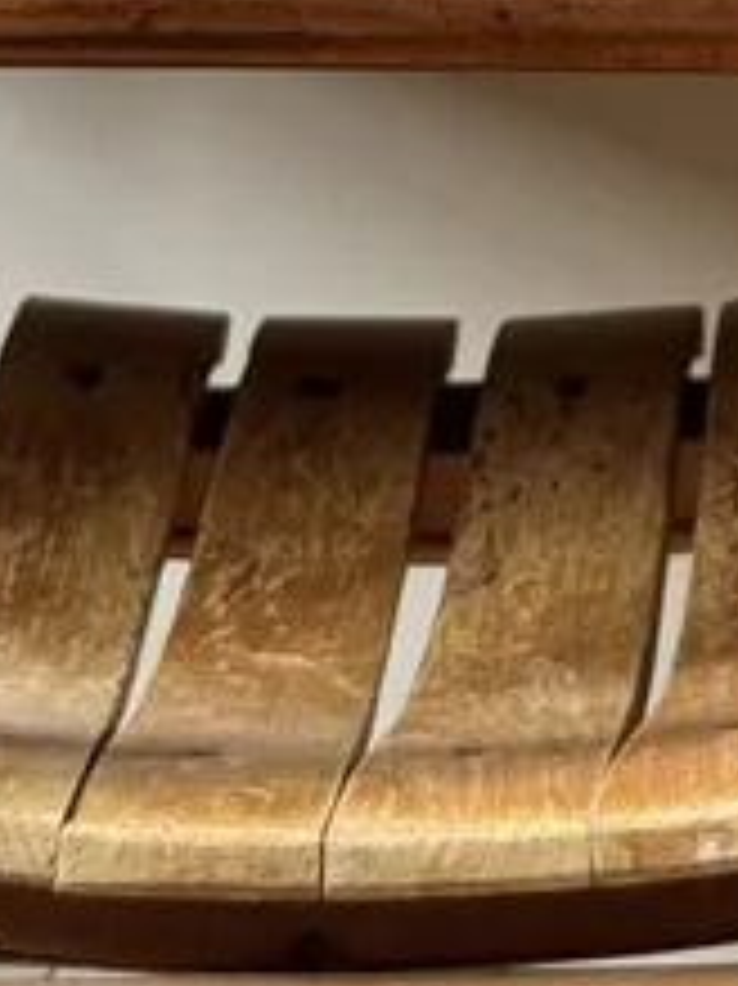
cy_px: -959
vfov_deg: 9.6
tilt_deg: -2.1
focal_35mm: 193
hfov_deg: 7.5
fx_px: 5492
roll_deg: -0.6
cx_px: 1282
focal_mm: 6.76
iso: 100
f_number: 1.78
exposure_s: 1/68
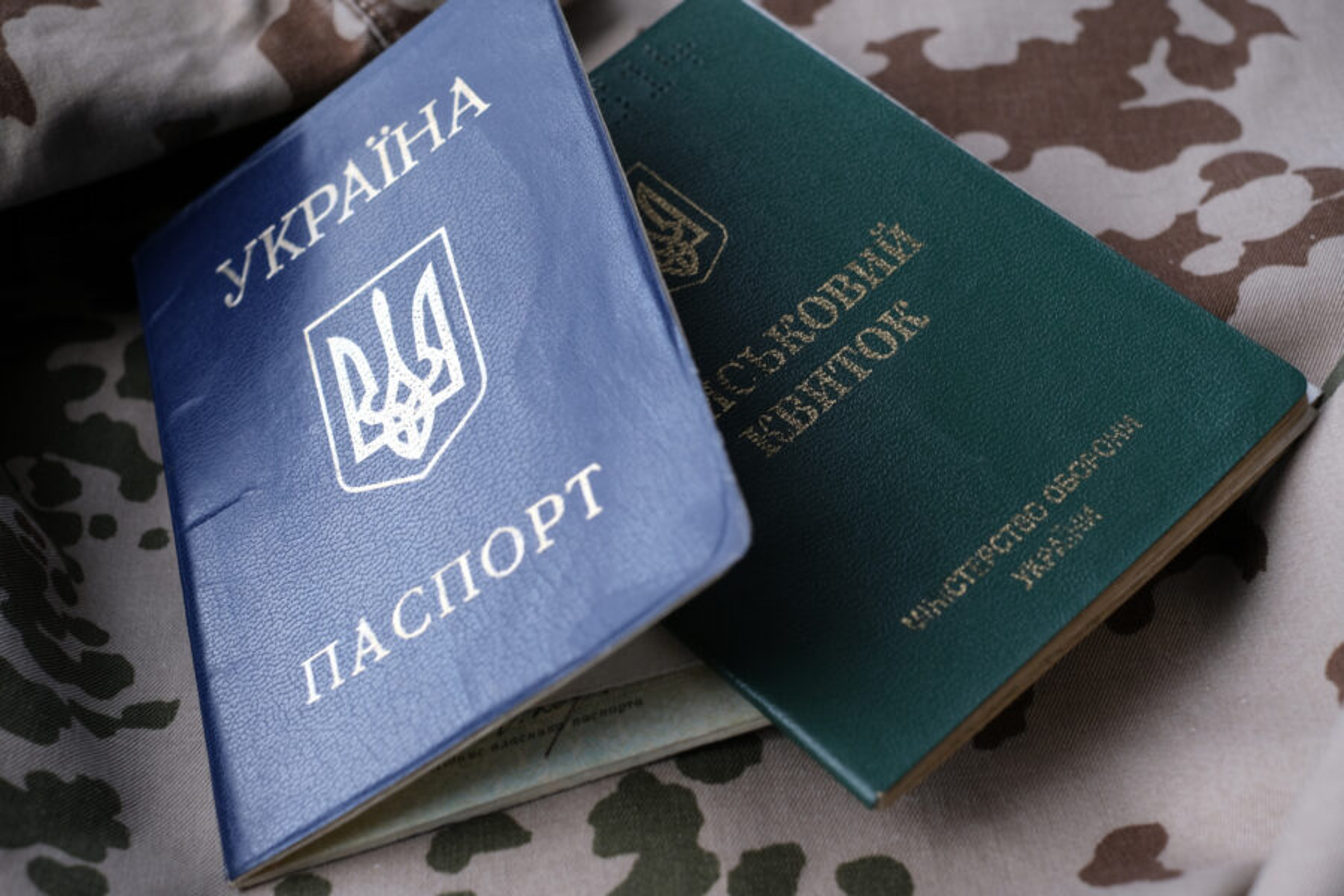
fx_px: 1979
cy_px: 448
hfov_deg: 37.5
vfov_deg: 25.5
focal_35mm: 53
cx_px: 672
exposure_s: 1/15
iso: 400
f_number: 5.6
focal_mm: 35
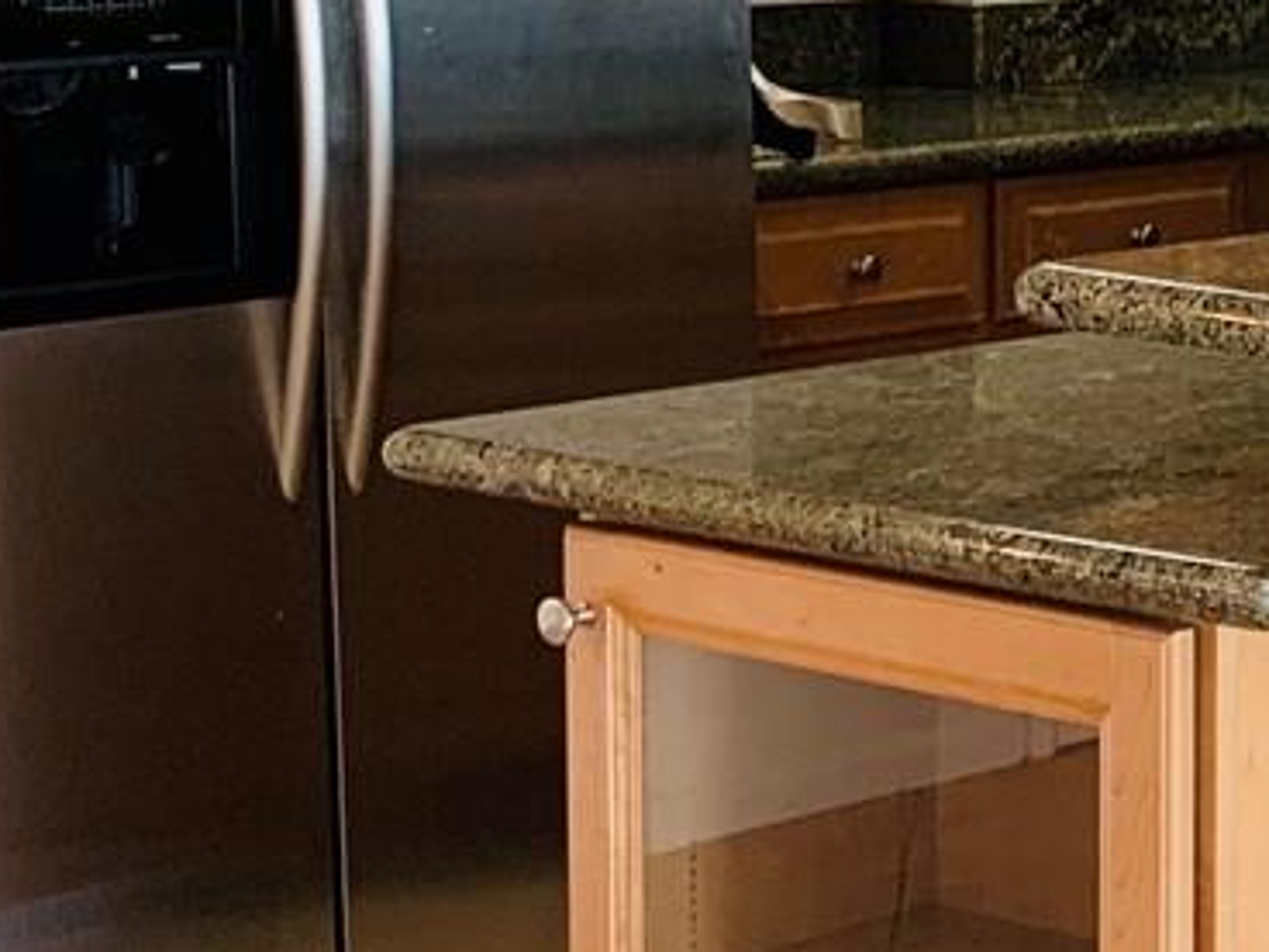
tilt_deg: -7.4
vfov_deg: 13.1
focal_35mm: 113
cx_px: 1579
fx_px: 4143
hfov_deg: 16.6
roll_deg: -0.9
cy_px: 304
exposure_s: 1/60
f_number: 1.8
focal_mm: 4.25
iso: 64
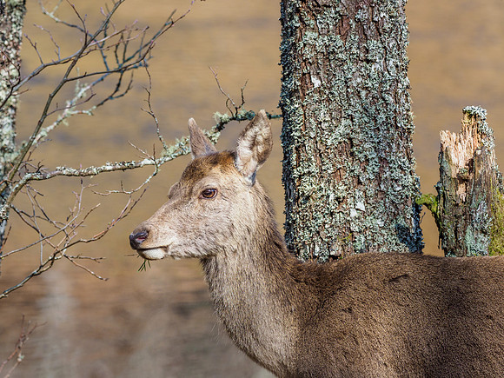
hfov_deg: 3.3
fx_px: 8750
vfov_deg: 2.5
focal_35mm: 601
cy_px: 189
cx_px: 252
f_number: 4.5
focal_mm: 300
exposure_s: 1/1000
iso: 500
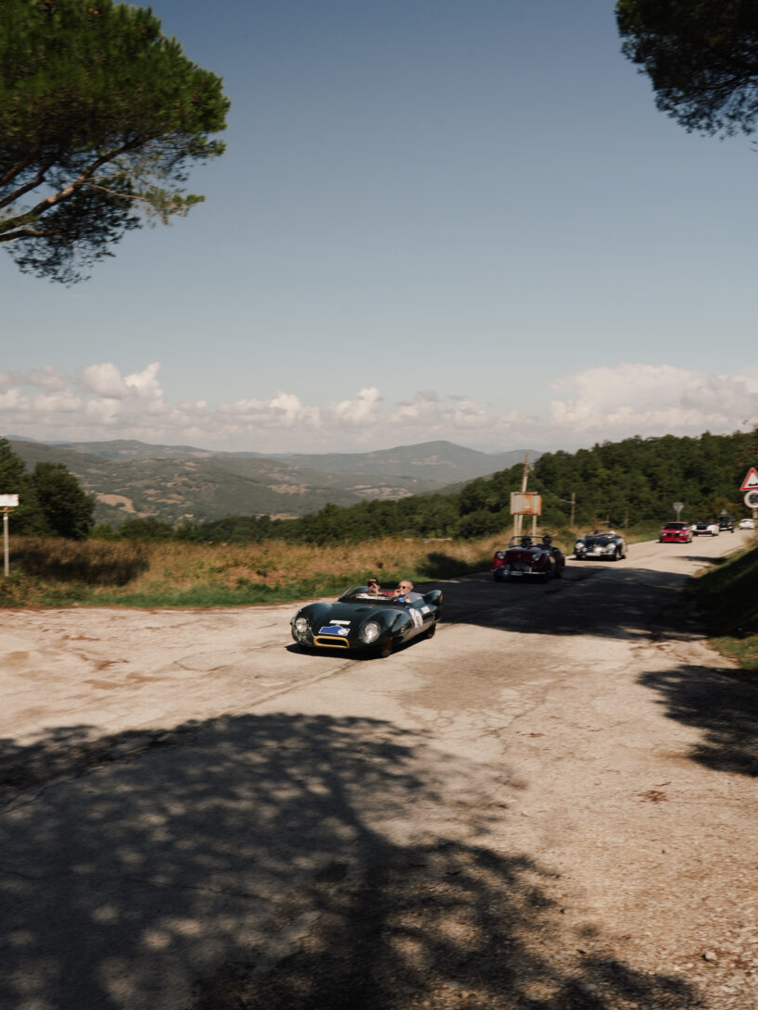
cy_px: 570
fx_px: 1080
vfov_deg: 50.0
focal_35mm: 37
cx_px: 352
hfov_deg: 38.6
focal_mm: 30
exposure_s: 1/125
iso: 100
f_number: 10
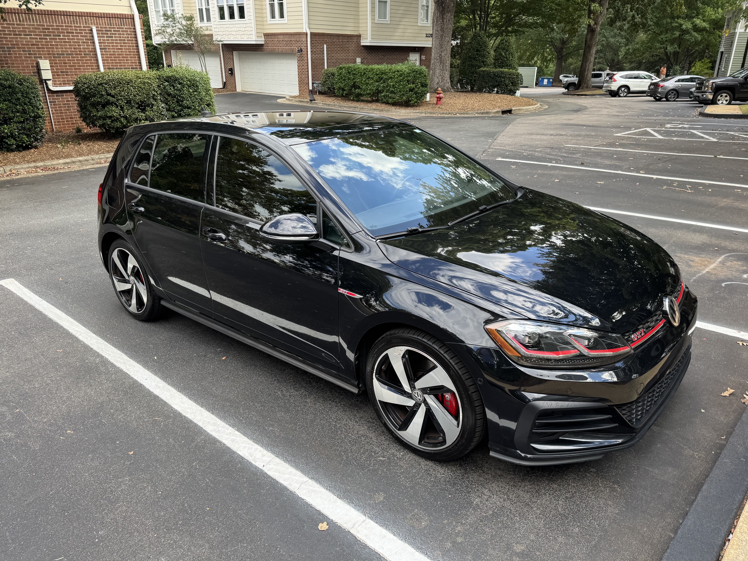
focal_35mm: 25
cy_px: 288
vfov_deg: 54.9
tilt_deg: -24.0
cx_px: 386
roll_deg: -0.8
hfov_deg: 69.4
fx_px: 540
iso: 80
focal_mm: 6.76
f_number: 1.78
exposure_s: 1/593
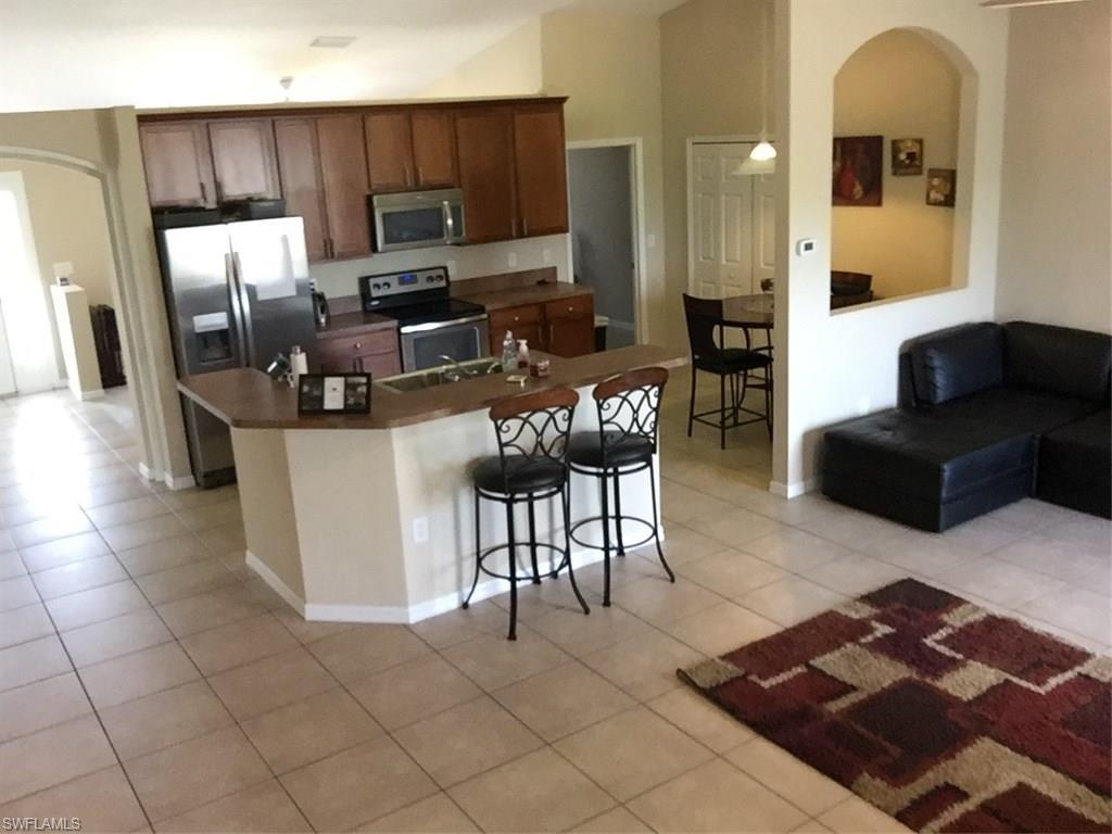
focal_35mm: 31
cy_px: 417
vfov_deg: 45.4
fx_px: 996
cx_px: 556
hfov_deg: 58.4
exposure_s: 1/30
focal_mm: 2.65
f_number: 2.2
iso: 125
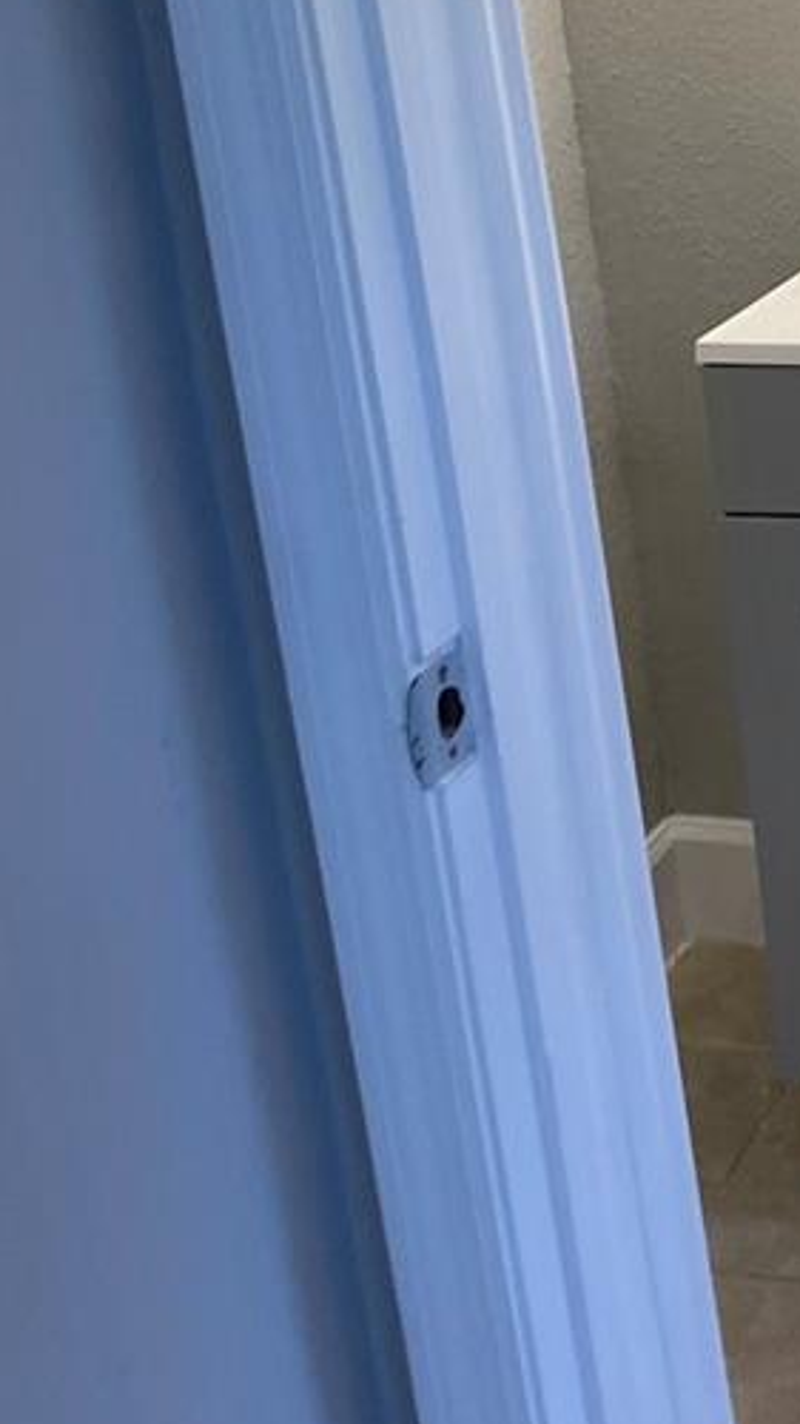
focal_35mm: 68
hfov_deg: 16.6
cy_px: 168
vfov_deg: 29.8
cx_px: 1073
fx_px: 2566
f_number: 1.8
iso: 100
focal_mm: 4.25
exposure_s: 1/120
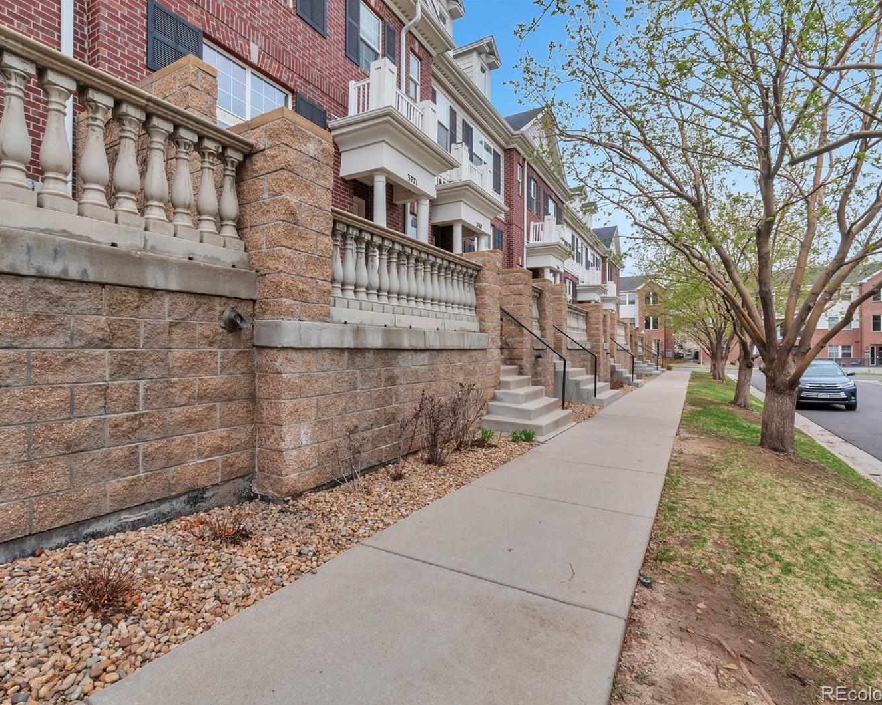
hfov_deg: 89.4
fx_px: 444
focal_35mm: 17
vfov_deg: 77.0
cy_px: 353
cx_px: 397
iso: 125
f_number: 16
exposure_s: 1/30
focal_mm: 10
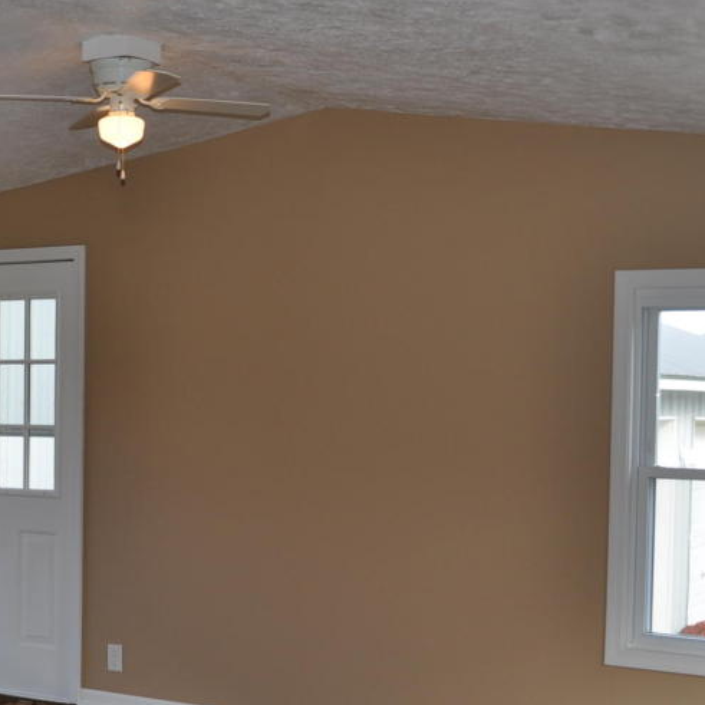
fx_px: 1590
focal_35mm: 69
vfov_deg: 24.9
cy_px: 444
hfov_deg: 24.5
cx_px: 115
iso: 200
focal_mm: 23
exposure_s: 1/200
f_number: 3.8
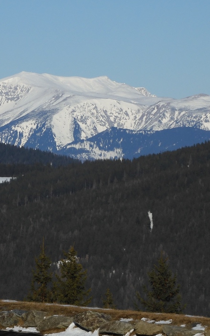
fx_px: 3570
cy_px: 168
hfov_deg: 3.4
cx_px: 75
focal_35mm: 390
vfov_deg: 5.4
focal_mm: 49.1
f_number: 6.3
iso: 100
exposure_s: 1/1250
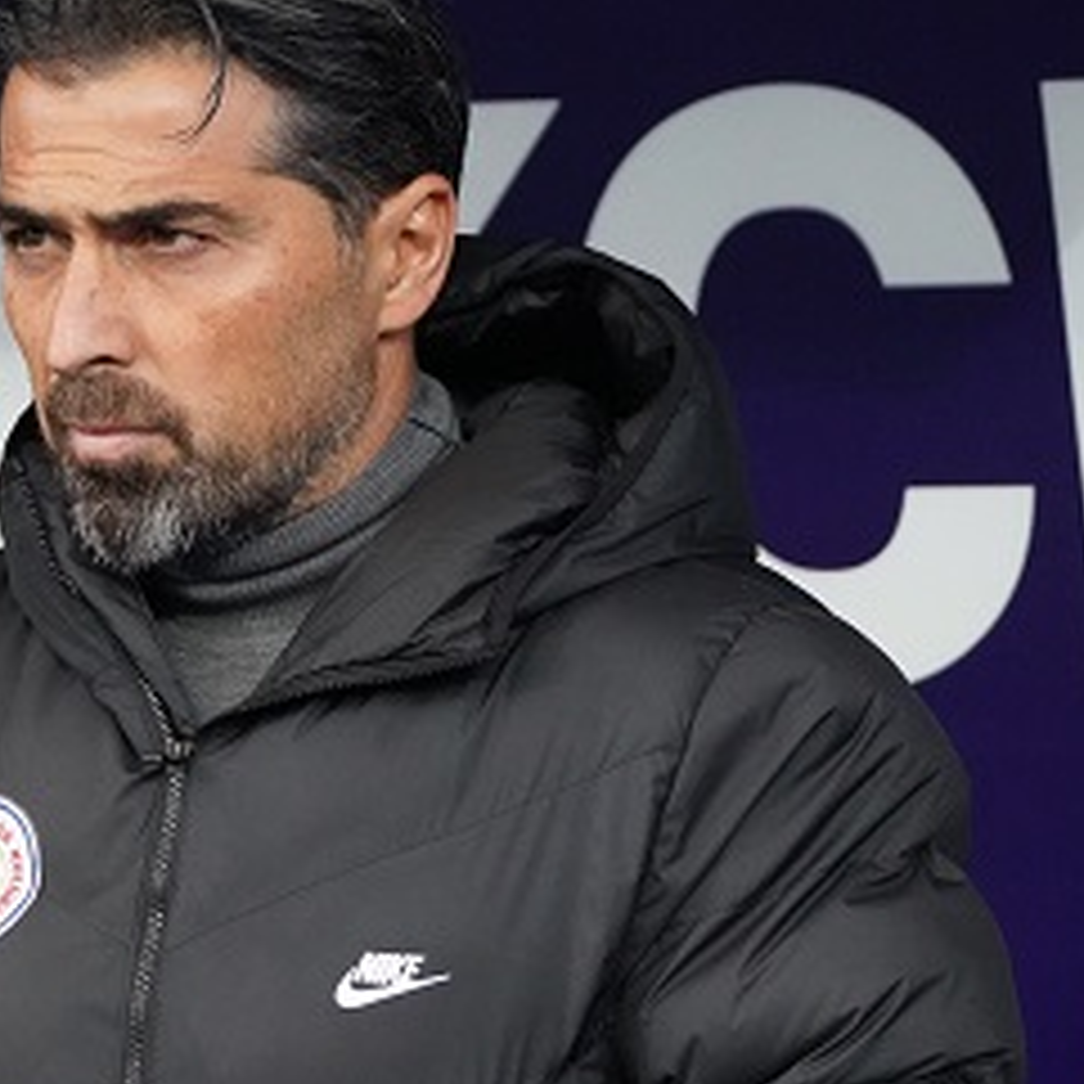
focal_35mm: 318
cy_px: 598
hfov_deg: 5.5
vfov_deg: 5.5
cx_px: -31
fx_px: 11266
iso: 12800
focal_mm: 150
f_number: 4.5
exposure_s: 1/2000
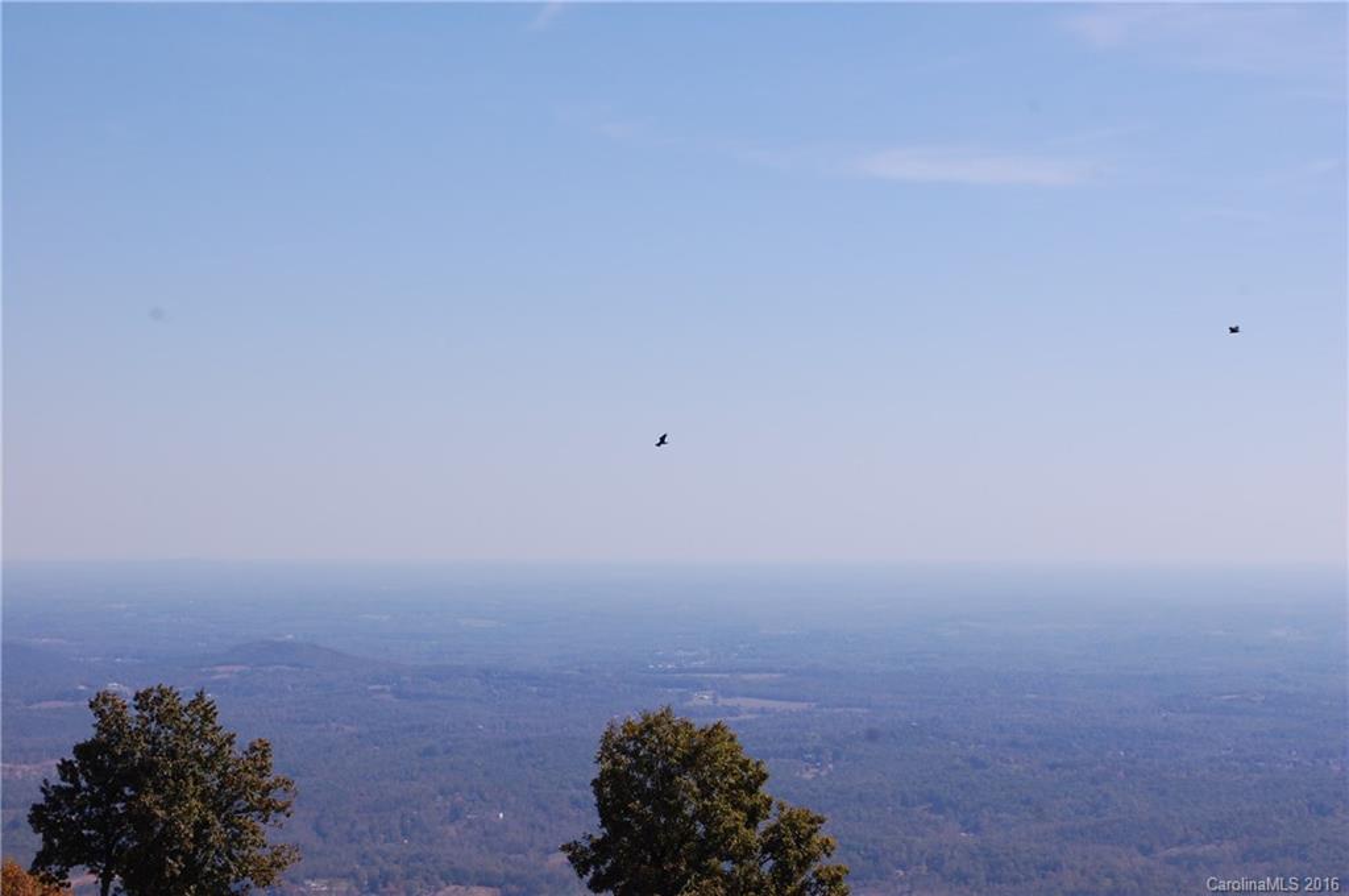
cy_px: 448
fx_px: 3088
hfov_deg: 24.6
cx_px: 674
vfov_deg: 16.5
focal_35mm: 82
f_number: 11
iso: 200
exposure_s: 1/500
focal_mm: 55
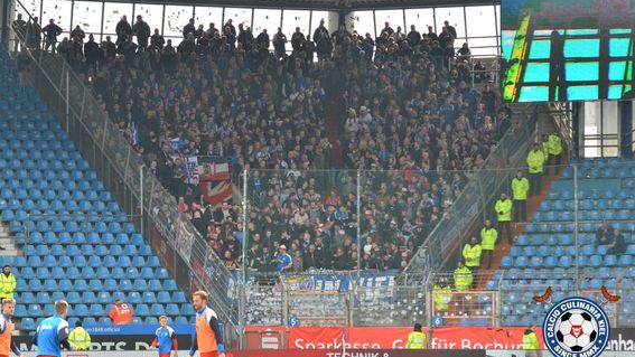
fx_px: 2787
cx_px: 318
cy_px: 173
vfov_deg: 7.3
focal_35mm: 166
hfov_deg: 13.0
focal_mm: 105
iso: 320
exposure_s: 1/1000
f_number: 4
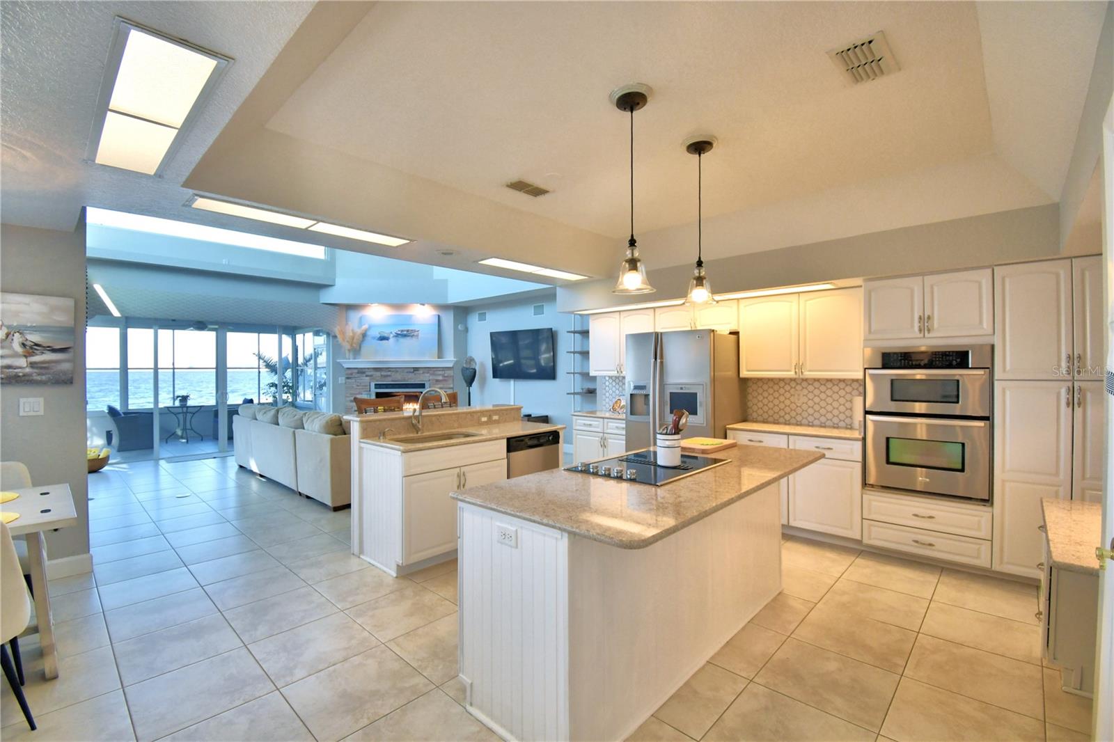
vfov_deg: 77.3
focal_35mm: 15
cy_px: 371
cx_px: 557
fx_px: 464
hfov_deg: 100.4
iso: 400
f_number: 4.5
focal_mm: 10
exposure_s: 1/125
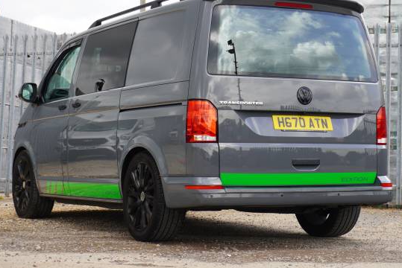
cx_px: 219
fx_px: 934
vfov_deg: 16.4
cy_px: 111
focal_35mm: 84
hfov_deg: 24.3
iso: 100
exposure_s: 1/80
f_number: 5.6
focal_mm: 47
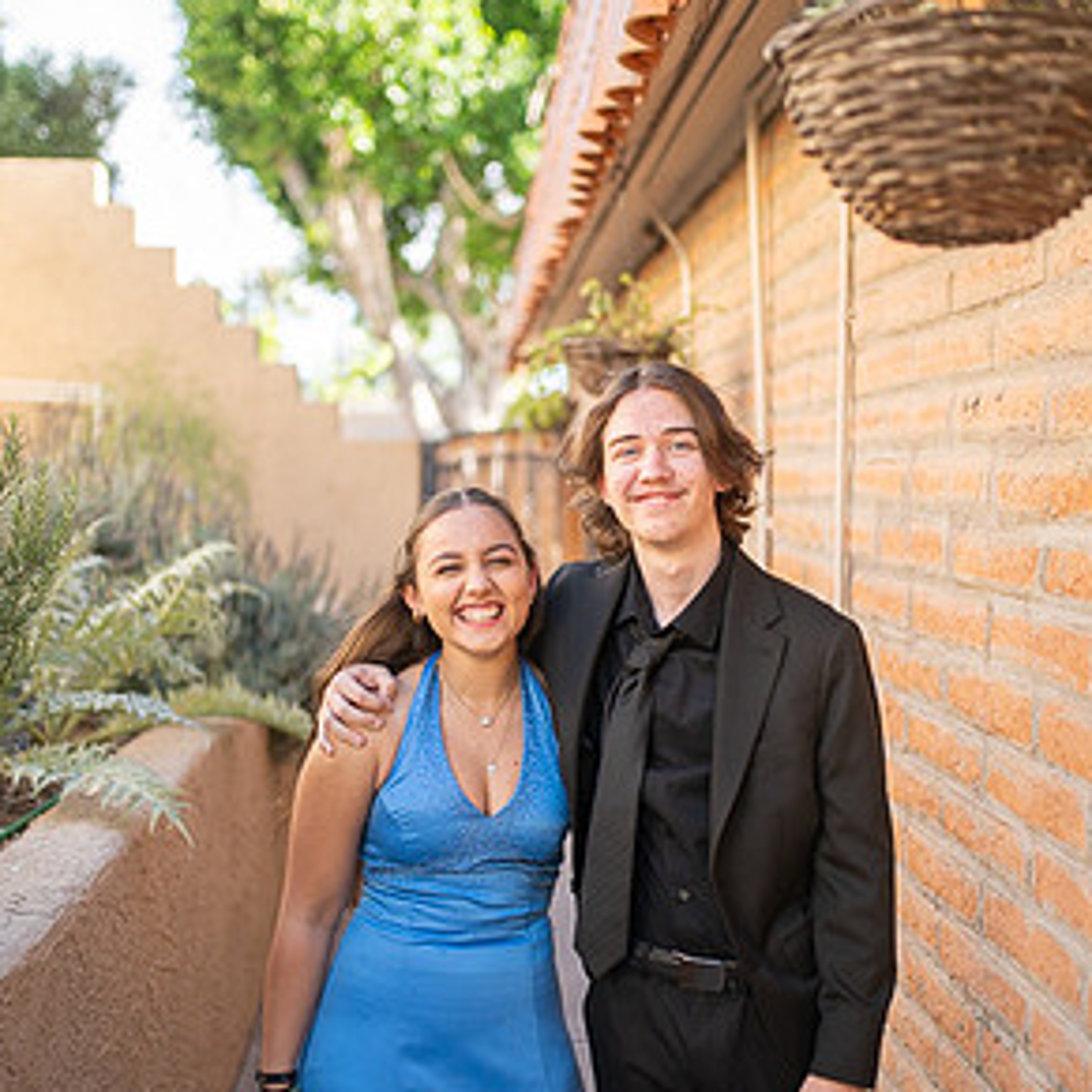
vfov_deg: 36.7
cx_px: 557
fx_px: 1642
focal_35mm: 46
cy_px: 612
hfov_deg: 36.8
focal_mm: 35
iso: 400
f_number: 1.4
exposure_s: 1/3200
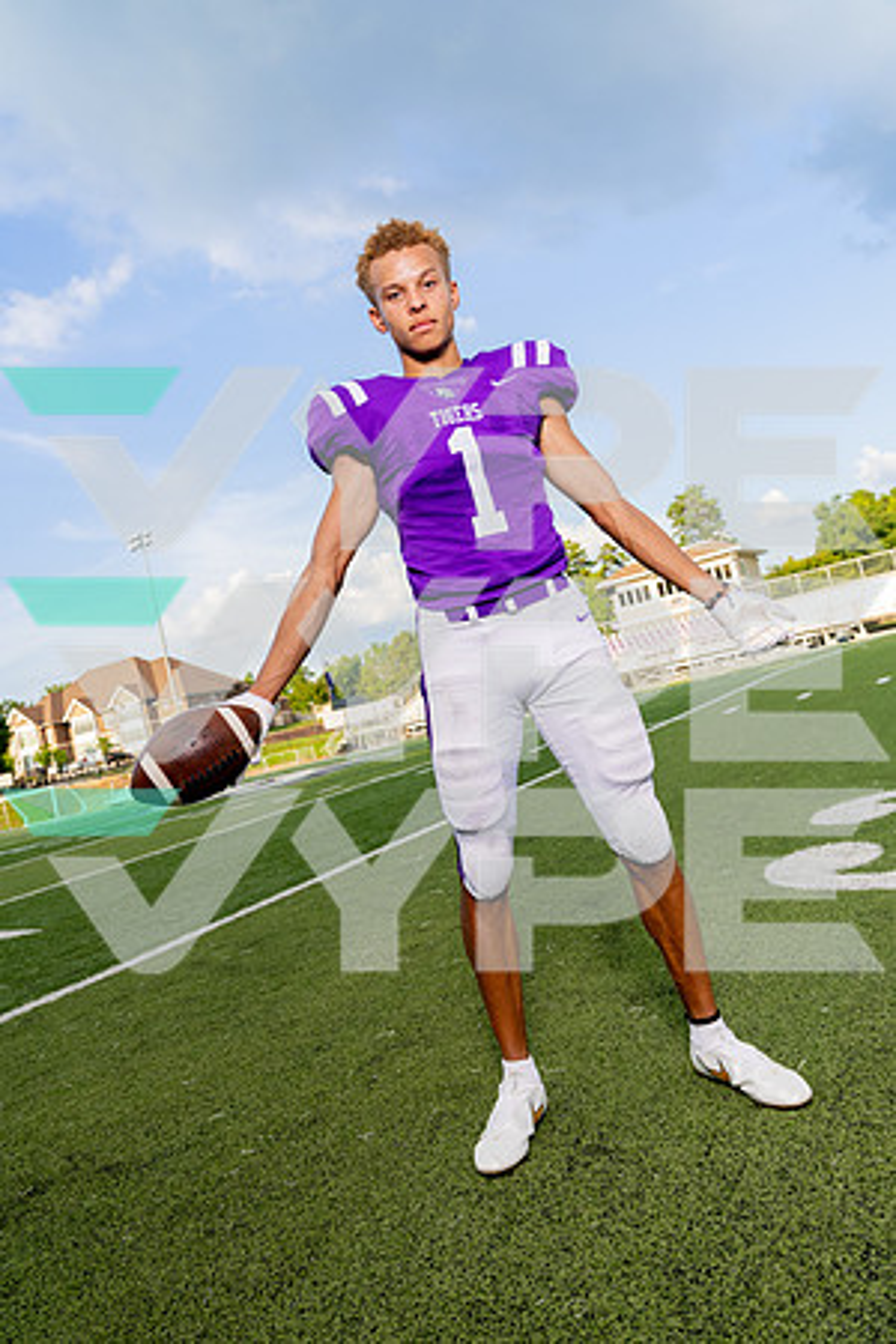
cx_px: 448
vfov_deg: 67.4
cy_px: 672
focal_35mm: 27
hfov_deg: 47.9
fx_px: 1008
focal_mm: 27
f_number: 5.6
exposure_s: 1/500
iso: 200
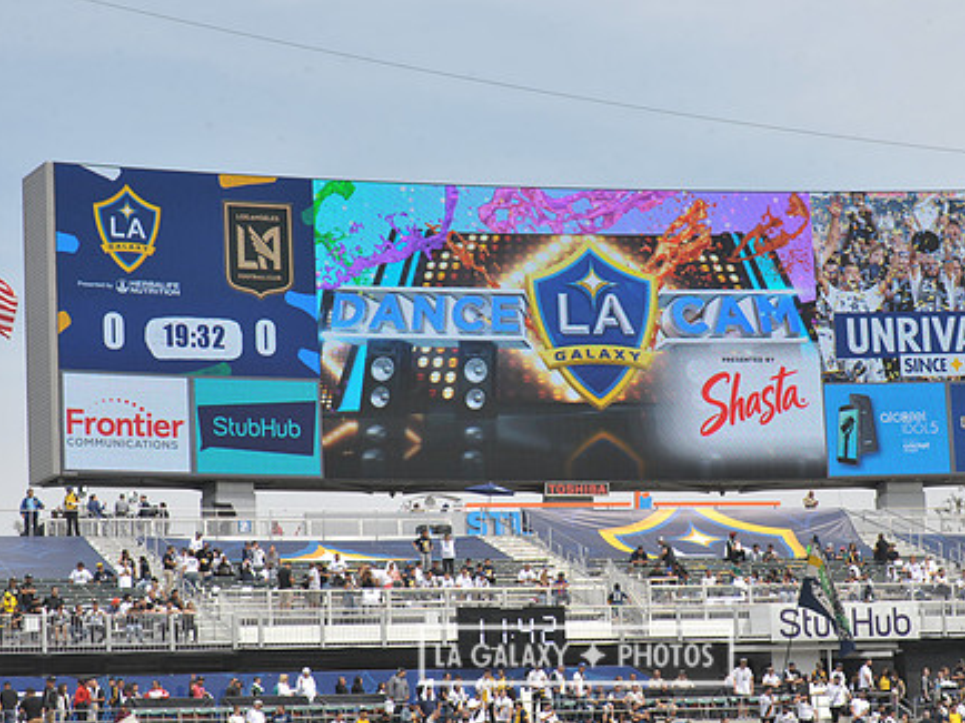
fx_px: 3650
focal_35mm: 131
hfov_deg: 15.1
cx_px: 576
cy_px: 320
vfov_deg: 11.3
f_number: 10
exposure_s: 1/400
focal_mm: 102
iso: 250
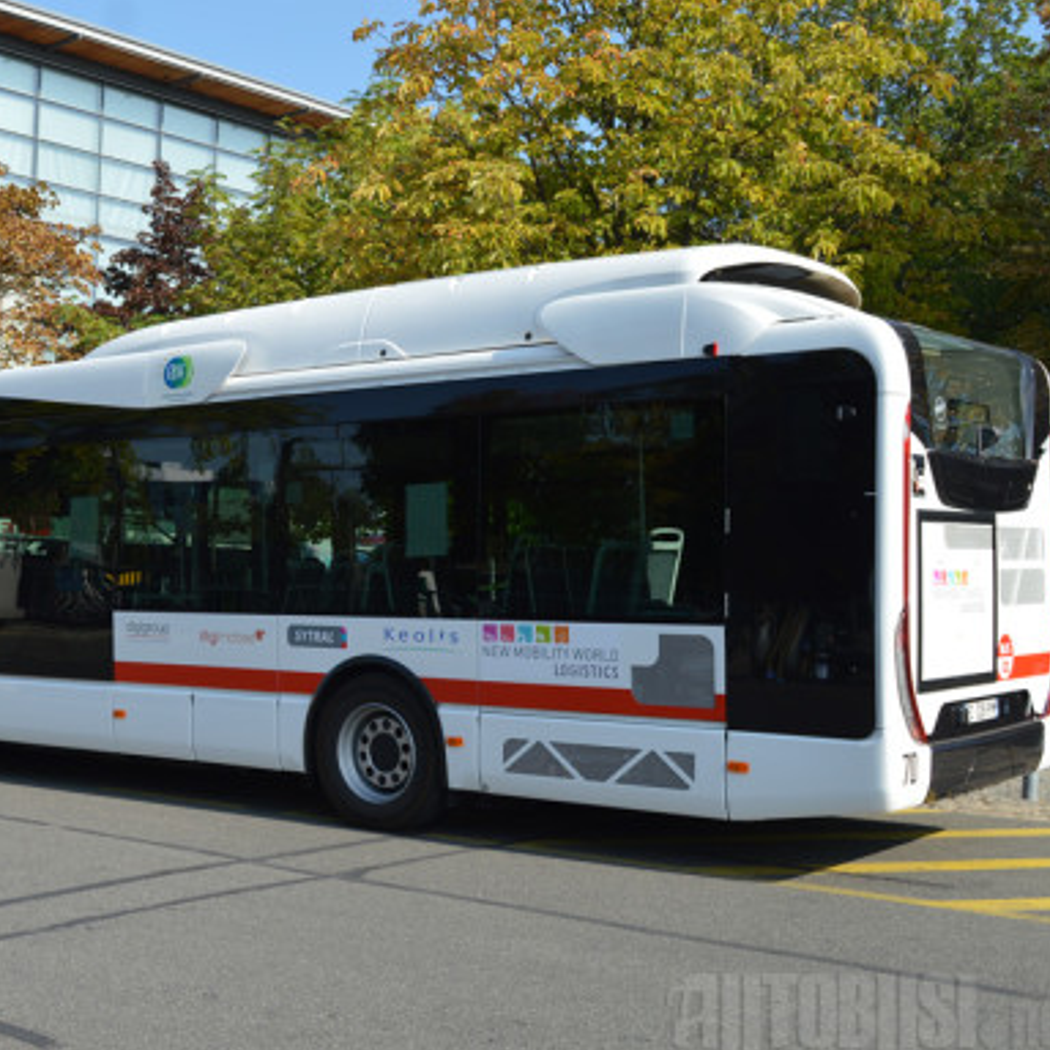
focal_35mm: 49
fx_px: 1682
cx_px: 283
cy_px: 537
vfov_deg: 34.7
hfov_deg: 34.1
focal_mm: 24
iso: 100
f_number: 8
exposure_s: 1/250
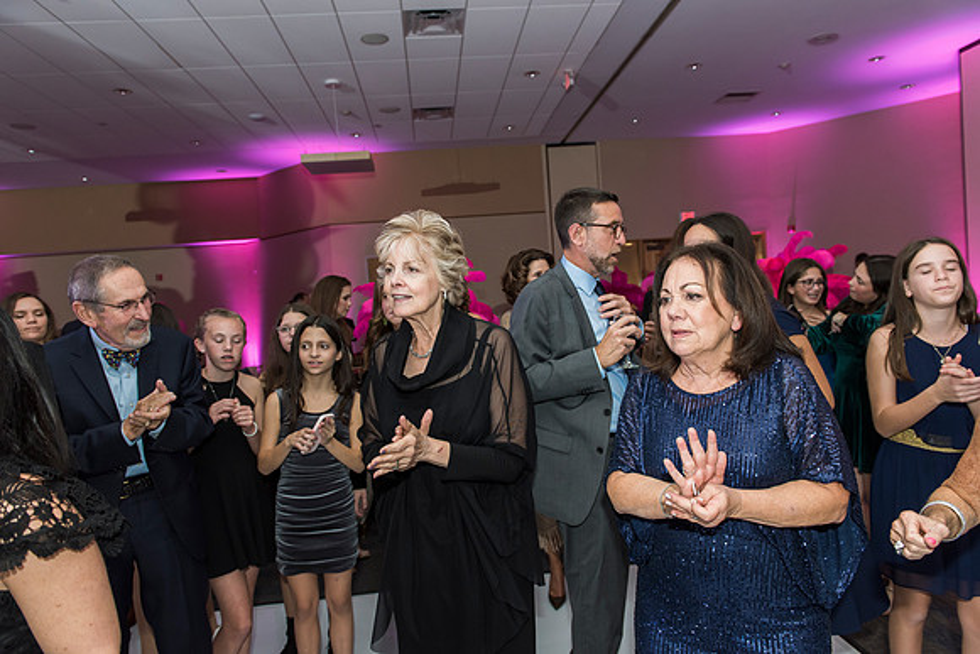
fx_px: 653
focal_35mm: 24
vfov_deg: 53.2
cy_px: 327
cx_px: 490
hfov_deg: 73.7
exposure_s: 1/100
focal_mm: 24
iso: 1000
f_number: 4
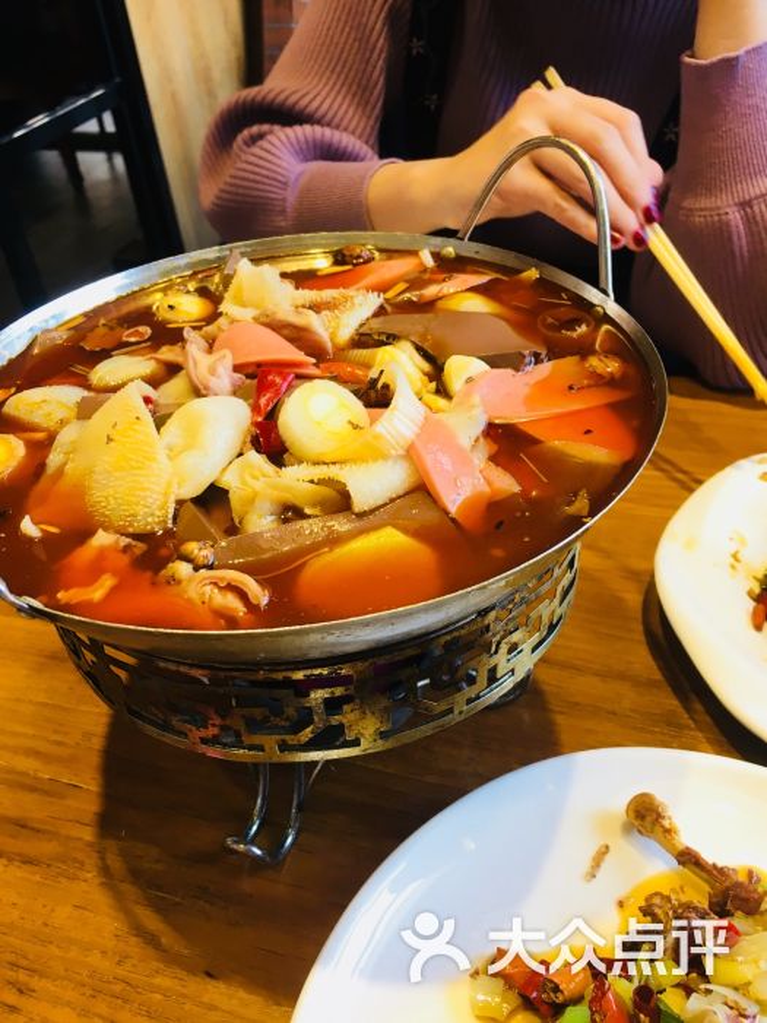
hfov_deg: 48.2
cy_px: 512
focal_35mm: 29
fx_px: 857
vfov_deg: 61.7
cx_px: 384
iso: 32
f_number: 2.2
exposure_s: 1/33
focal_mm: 4.15
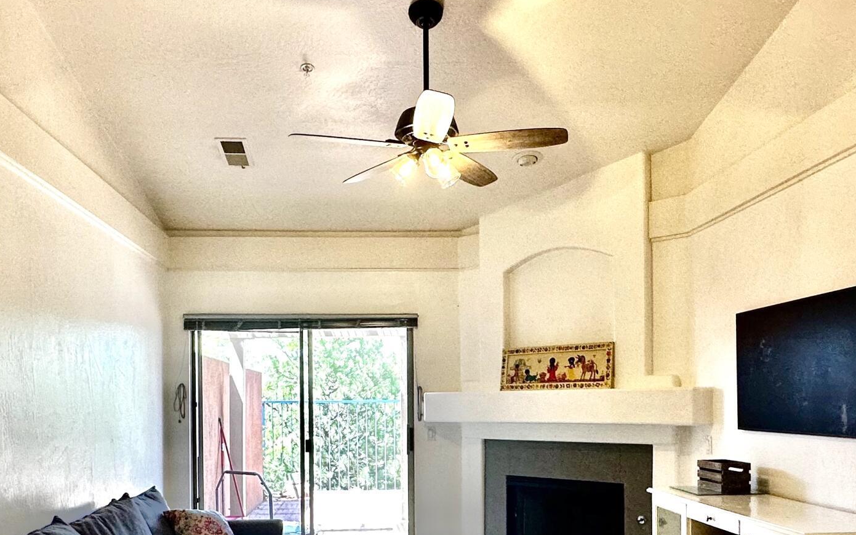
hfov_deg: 59.6
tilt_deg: -0.4
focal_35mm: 32
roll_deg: -0.1
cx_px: 407
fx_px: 747
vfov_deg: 38.3
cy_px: 408
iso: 160
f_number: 2.2
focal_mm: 2.22
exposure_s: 1/120
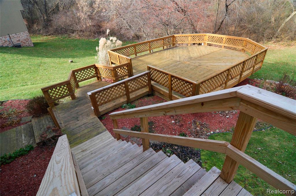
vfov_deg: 67.1
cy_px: 98
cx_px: 148
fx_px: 148
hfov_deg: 90.1
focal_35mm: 18
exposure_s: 1/250
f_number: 8
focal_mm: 12
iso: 320
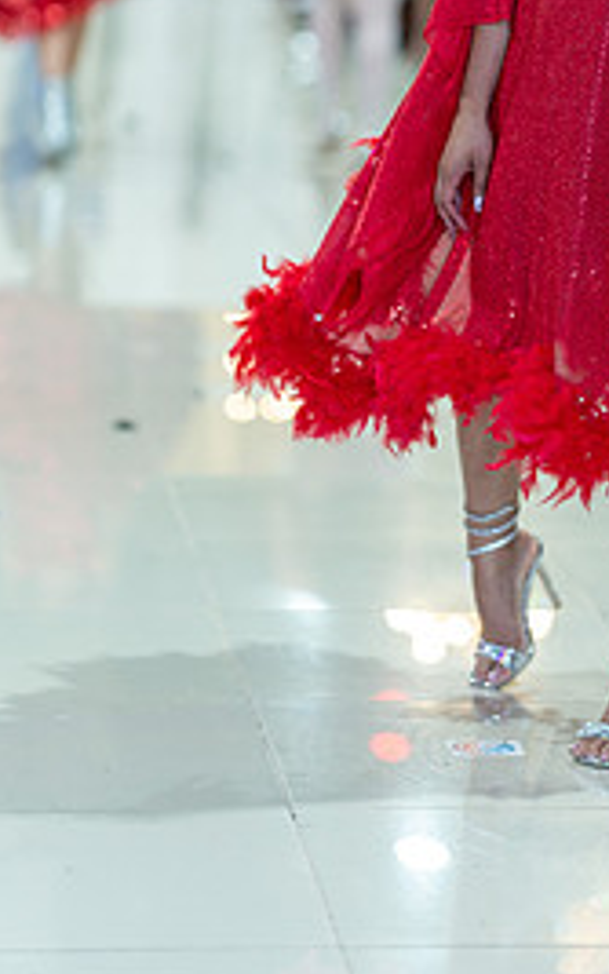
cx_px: 536
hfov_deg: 9.0
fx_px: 3875
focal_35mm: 146
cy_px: 193
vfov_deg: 14.2
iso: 250
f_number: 1.4
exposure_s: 1/160
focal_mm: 85
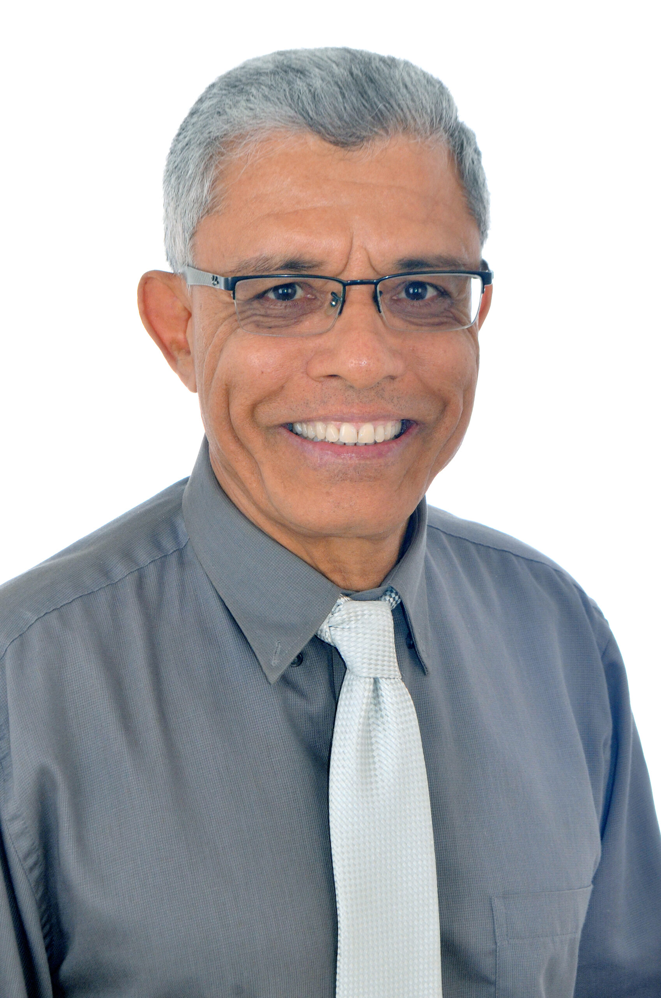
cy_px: 499
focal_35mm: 78
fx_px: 2157
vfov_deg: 26.0
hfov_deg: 17.4
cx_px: 330
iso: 640
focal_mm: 52
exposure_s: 1/160
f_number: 9
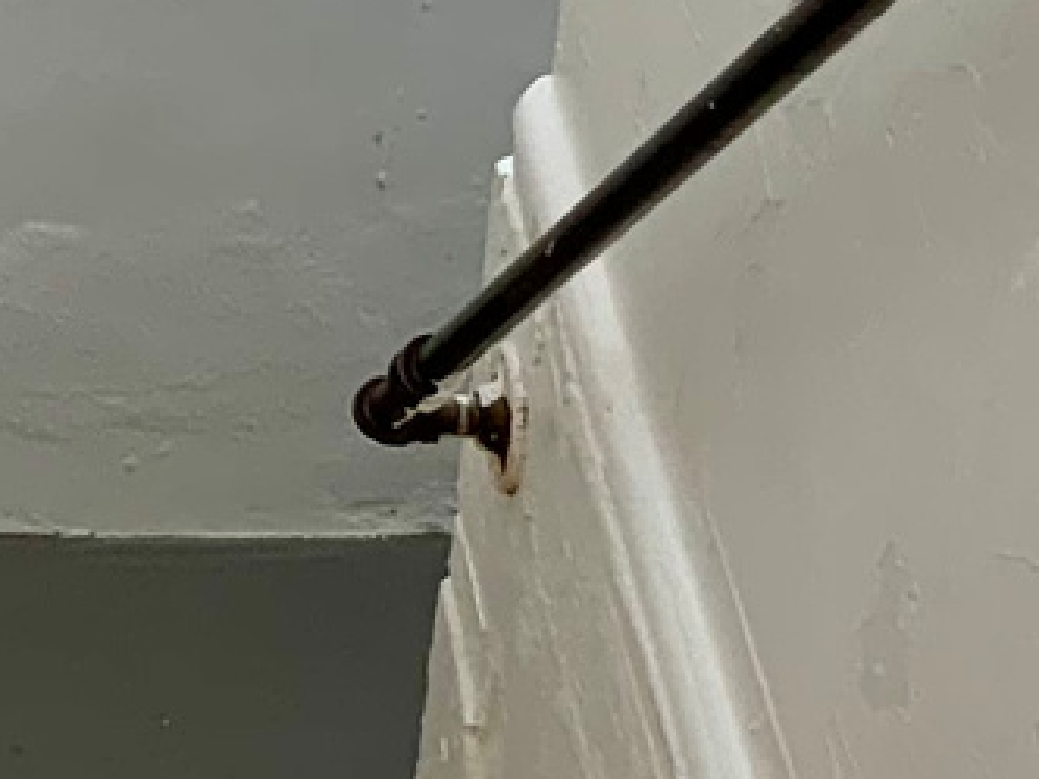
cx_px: -817
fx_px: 5373
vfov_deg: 8.3
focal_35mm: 179
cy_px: 106
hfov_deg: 10.4
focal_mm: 3
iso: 20
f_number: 1.8
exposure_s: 1/120
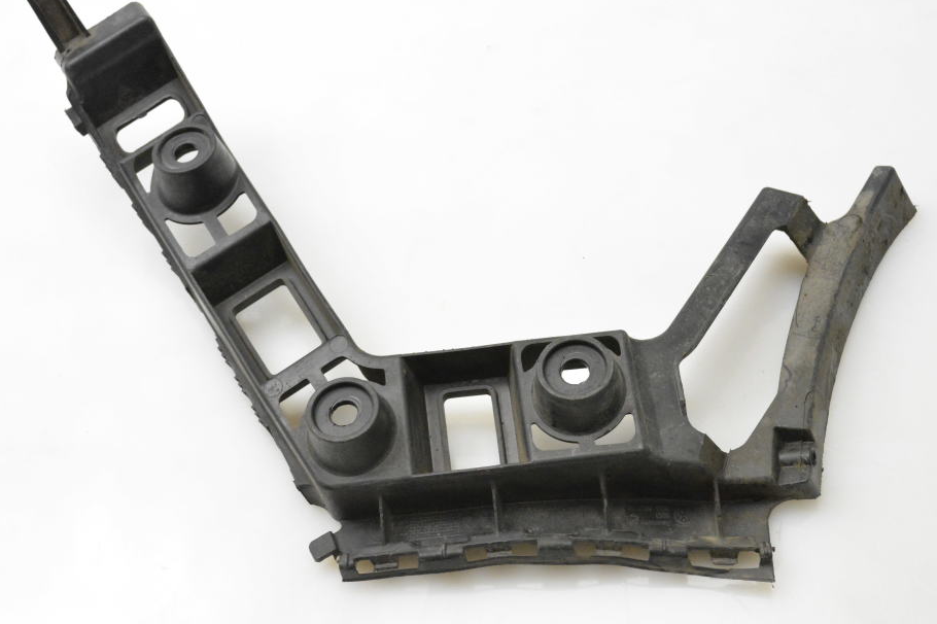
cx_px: 451
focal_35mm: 54
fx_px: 1405
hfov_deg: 36.9
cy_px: 275
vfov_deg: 25.0
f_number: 7.1
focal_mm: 32
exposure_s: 1/500
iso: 6400
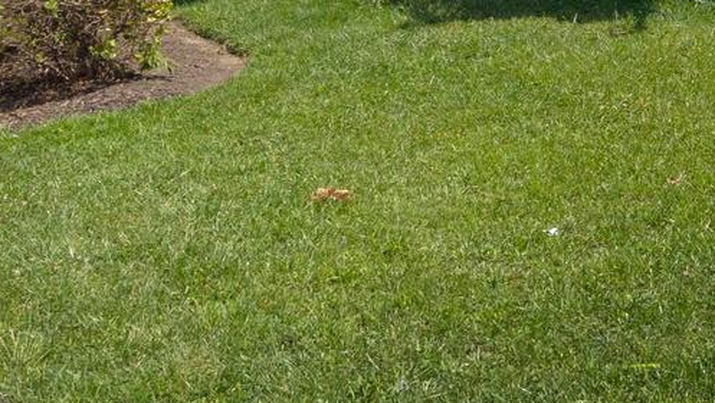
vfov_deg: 15.8
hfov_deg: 26.3
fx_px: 1309
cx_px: 909
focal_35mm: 69
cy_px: -238
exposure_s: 1/4000
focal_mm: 16
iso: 400
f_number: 8
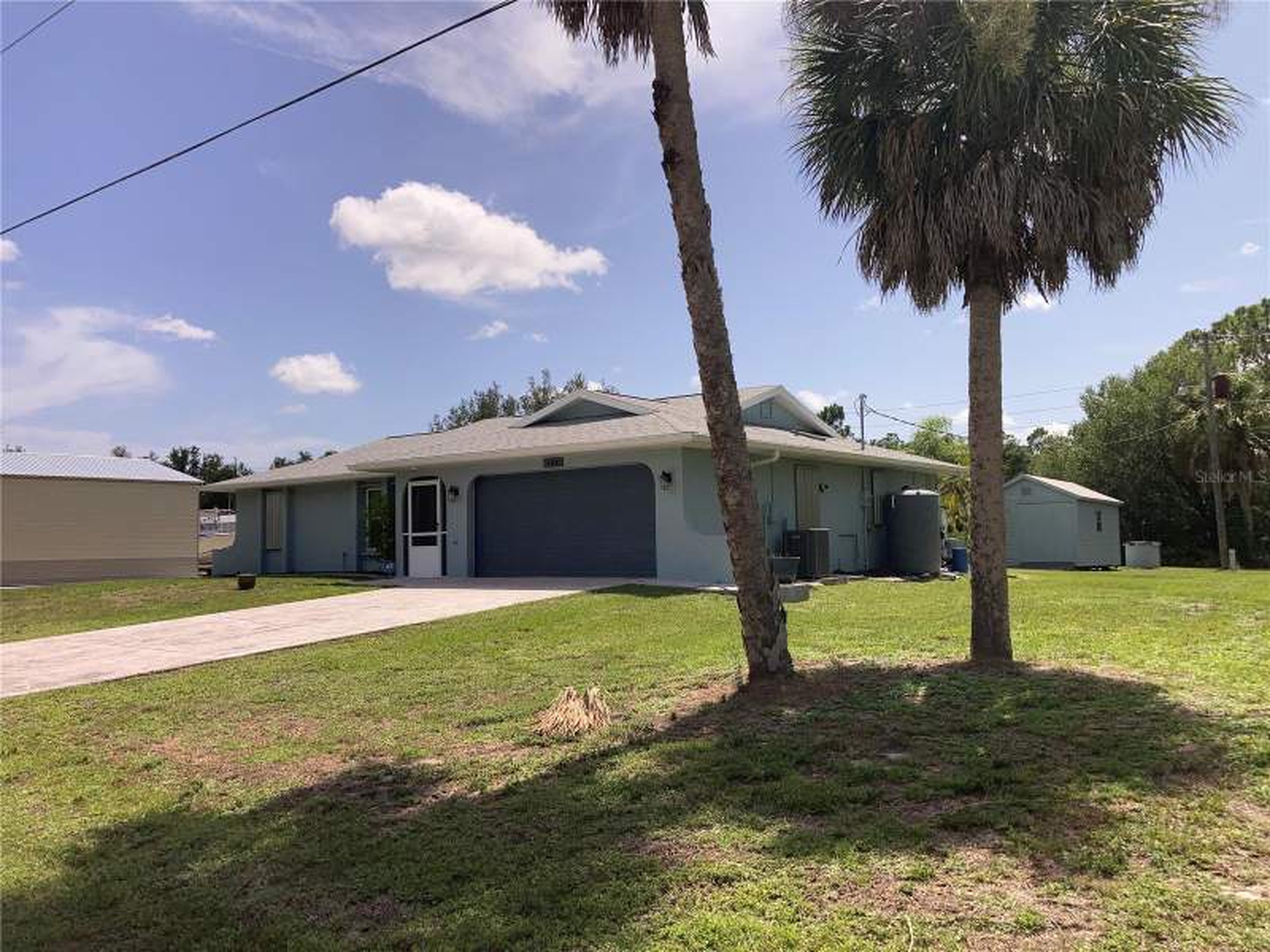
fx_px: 1027
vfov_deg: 49.7
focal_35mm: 28
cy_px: 476
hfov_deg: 63.4
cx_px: 635
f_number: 1.8
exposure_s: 1/4808
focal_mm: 3.99
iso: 20
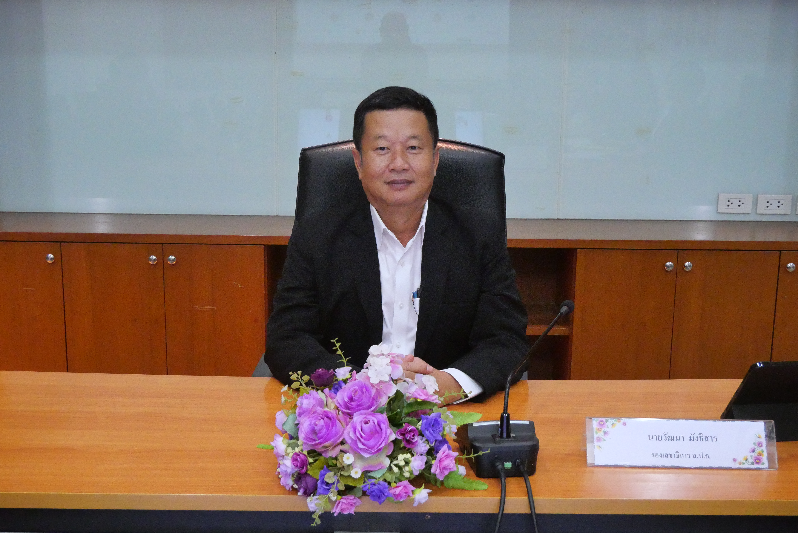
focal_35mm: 47
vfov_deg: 28.7
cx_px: 399
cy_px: 266
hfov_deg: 41.9
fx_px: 1042
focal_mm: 23
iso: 6400
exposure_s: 1/160
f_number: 5.6
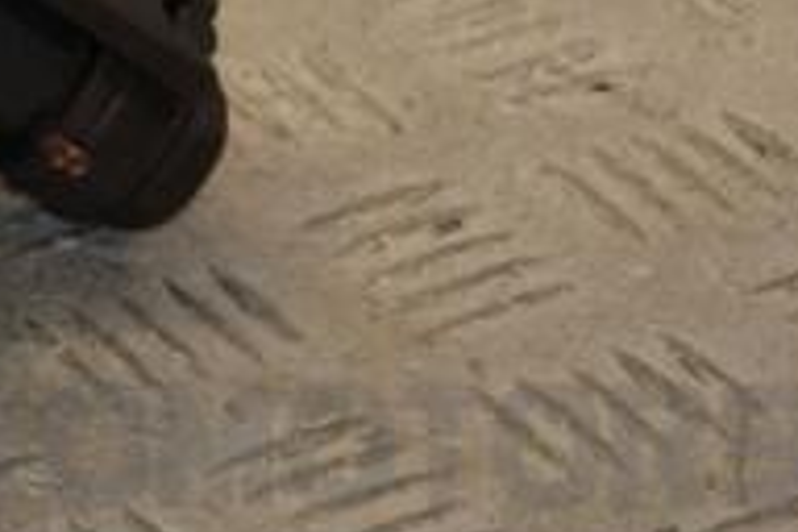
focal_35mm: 352
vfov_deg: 3.9
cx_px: -353
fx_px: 7792
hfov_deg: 5.8
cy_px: -108
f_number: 6.3
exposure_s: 1/200
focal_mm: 75
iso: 800
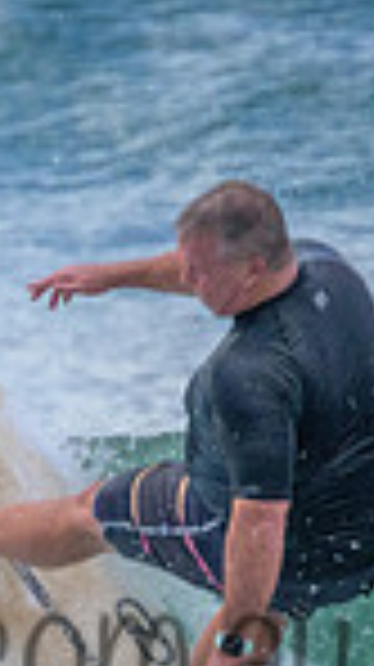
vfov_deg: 0.7
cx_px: -126
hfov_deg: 0.4
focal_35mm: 3287
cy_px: 596
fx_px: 58083
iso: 4000
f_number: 11
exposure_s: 1/1250
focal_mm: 800
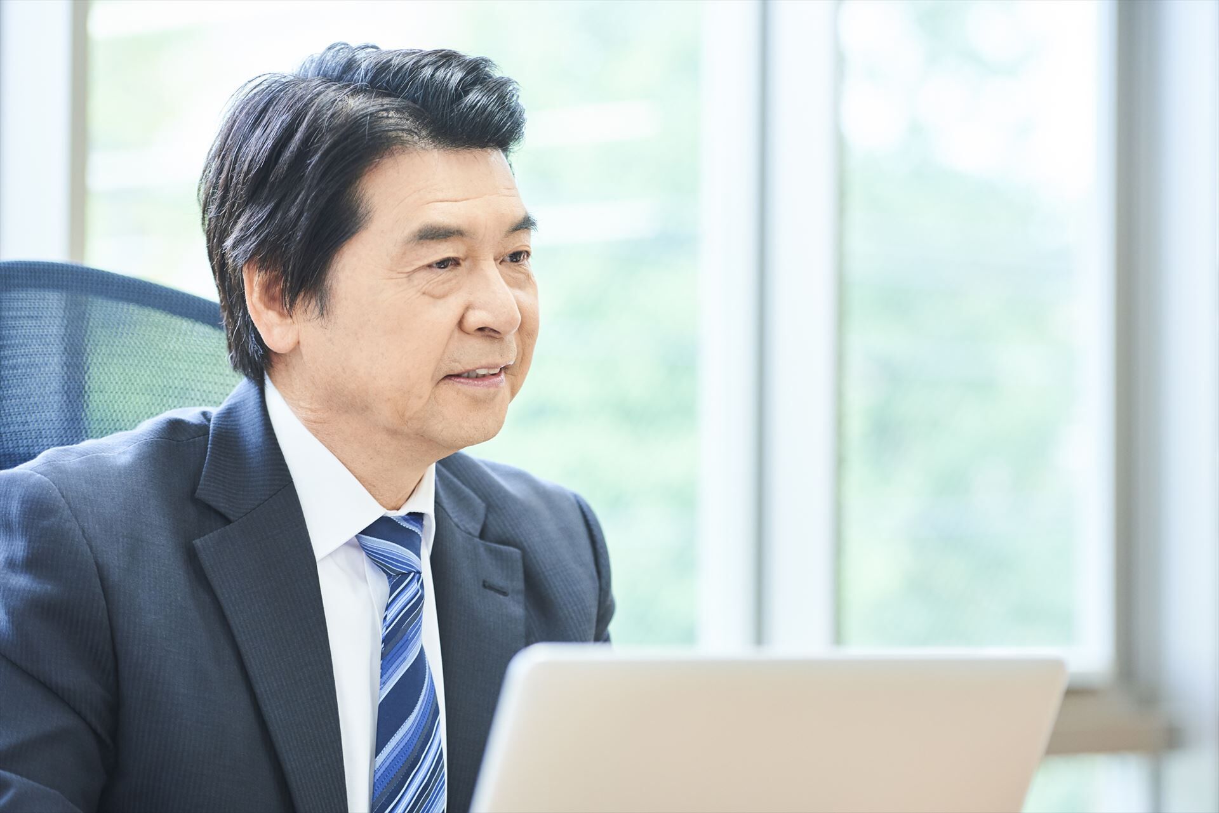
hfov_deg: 20.0
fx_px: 3454
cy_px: 406
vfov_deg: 13.4
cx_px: 610
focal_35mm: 102
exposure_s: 1/200
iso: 500
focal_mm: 102
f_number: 3.2
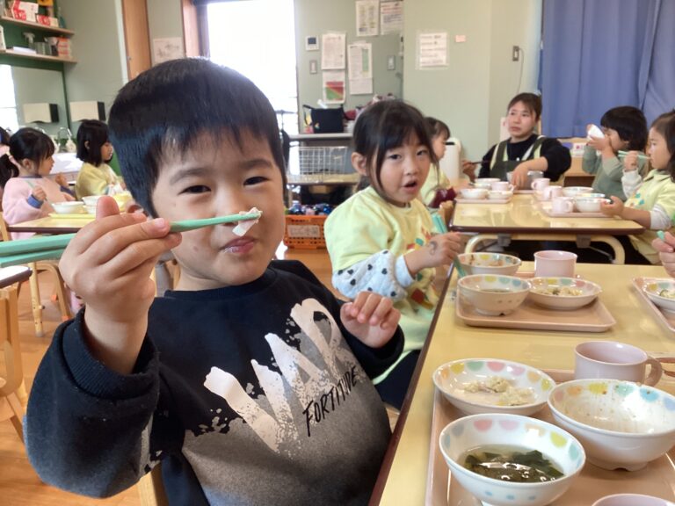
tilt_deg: -12.4
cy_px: 253
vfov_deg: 45.4
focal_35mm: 31
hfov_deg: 58.4
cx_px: 338
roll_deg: +1.8
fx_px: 604
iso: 100
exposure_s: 1/60
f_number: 2.4
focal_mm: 3.3
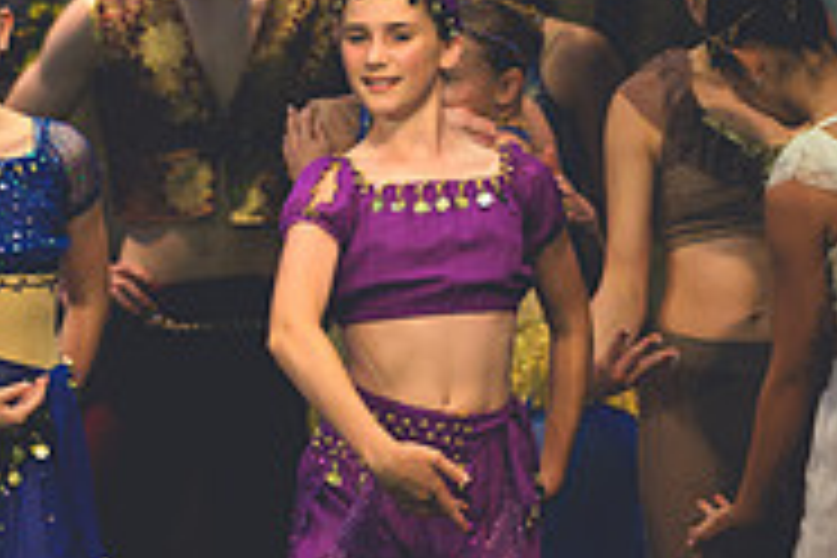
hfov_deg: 2.2
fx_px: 21784
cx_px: -45
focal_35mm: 937
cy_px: -32
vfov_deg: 1.5
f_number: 2.8
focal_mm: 200
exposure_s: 1/500
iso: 1000
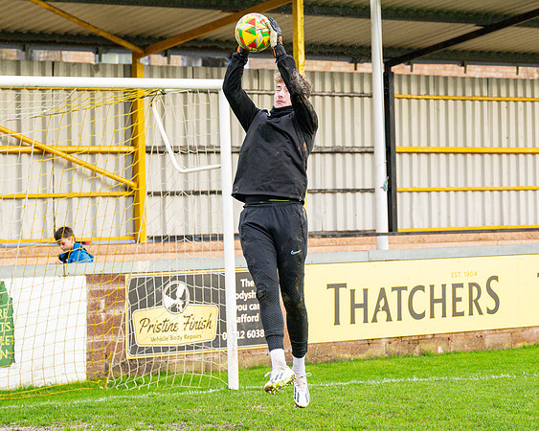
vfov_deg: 11.4
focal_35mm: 135
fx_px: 2150
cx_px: 330
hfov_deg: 14.3
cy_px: 212
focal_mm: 70
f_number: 2.8
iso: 800
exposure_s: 1/1600
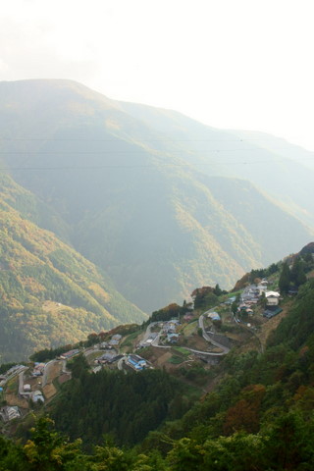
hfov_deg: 29.9
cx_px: 157
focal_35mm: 45
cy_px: 236
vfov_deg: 43.6
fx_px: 589
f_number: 11
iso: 200
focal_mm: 30
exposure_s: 1/100
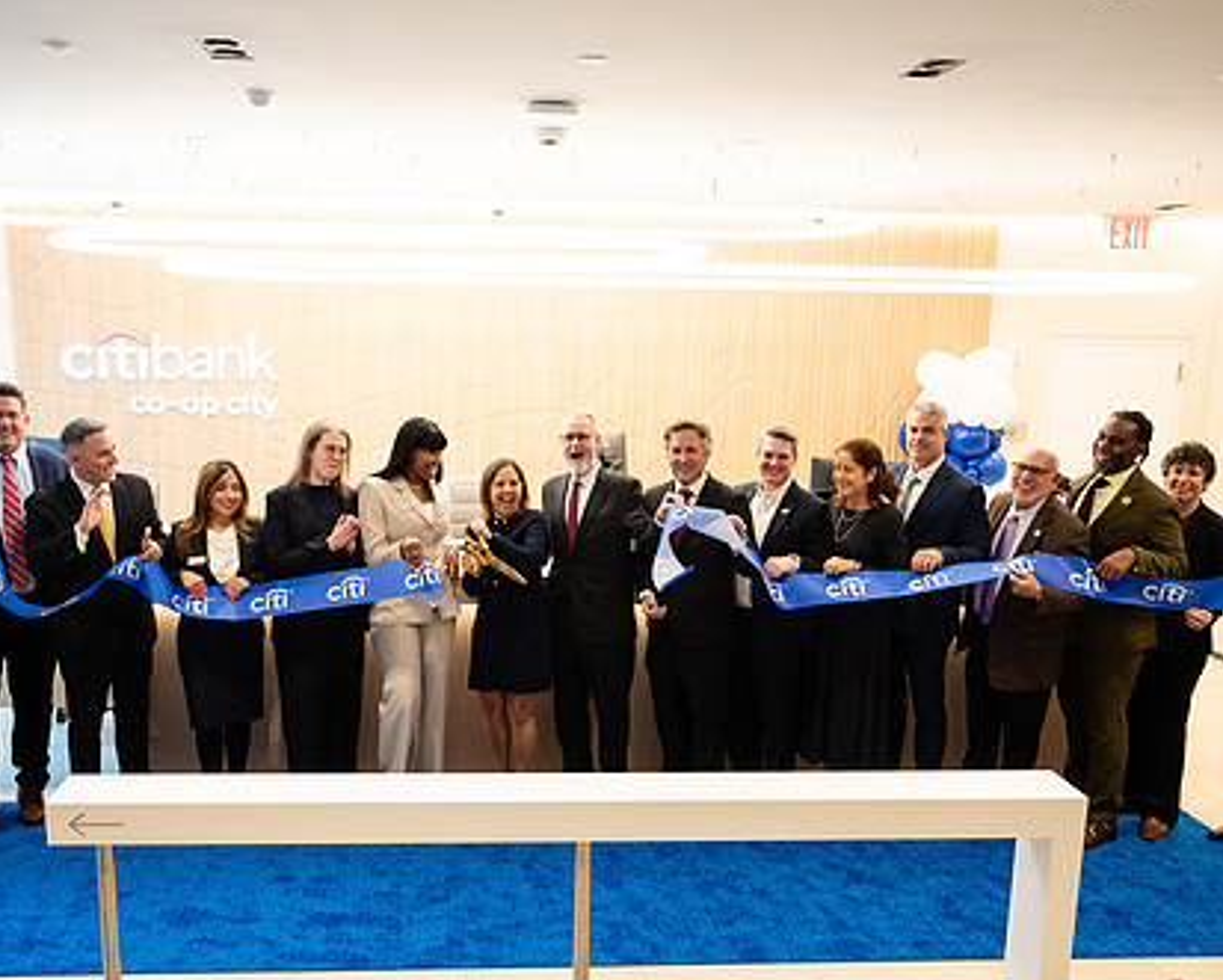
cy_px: 561
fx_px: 1195
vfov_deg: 44.5
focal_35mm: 33
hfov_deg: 54.0
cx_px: 521
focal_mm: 24
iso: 400
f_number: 3.2
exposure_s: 1/160
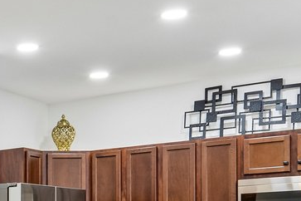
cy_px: 250
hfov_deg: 23.2
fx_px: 660
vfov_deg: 16.5
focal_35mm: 79
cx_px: -74
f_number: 9
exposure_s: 1/10
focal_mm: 14
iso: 200
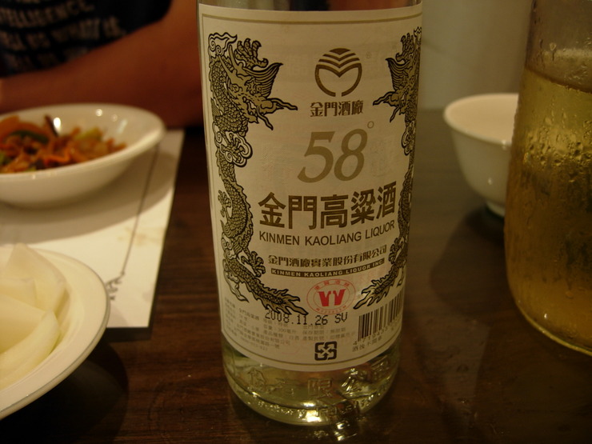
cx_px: 296
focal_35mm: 36
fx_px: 616
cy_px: 222
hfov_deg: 51.4
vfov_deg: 39.7
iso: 50
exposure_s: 1/5.9
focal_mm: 7.5
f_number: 2.7
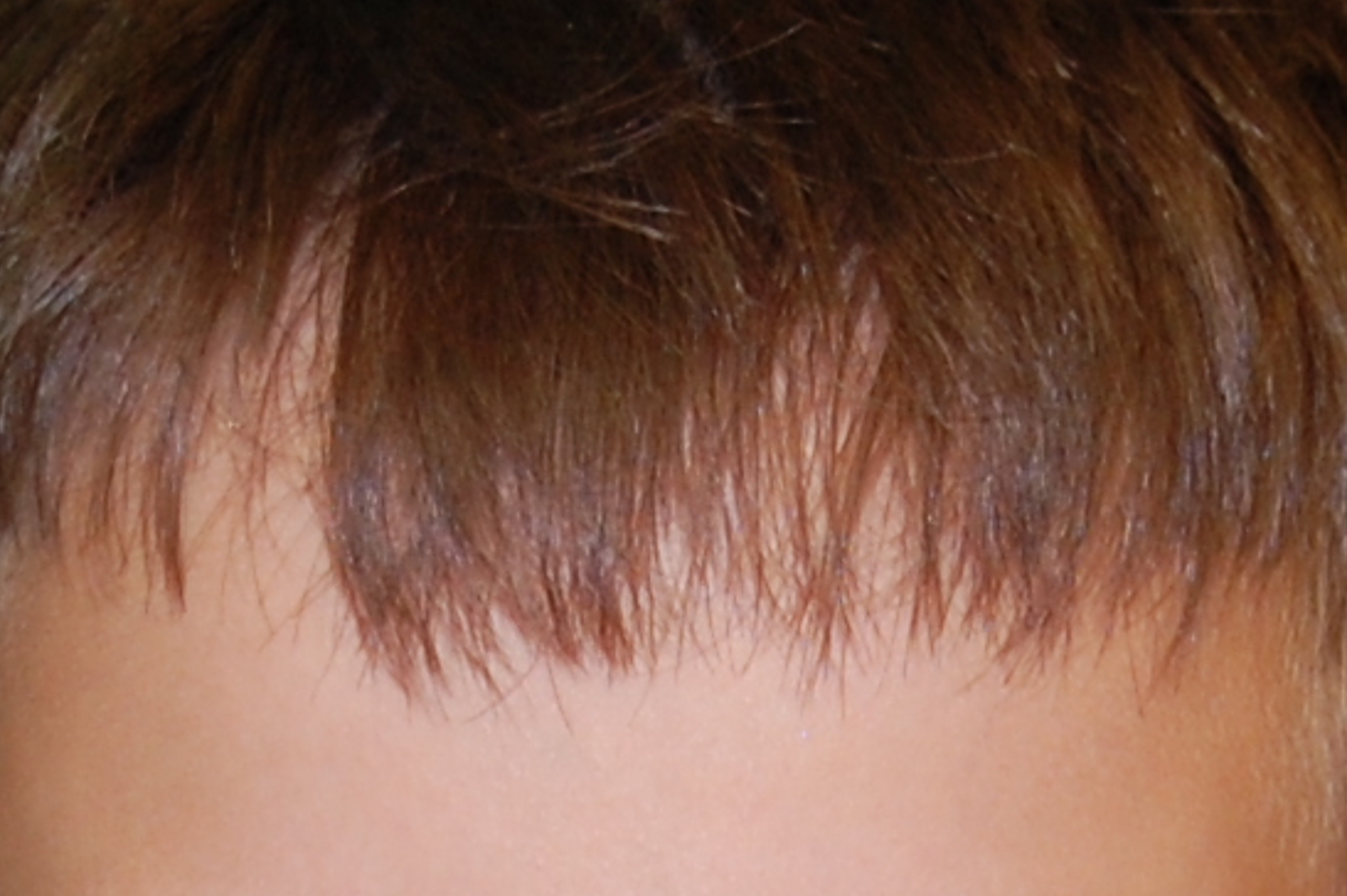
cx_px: 325
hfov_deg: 7.1
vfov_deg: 4.6
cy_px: 2306
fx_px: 10797
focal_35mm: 289
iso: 400
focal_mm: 35
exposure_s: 1/60
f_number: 4.8
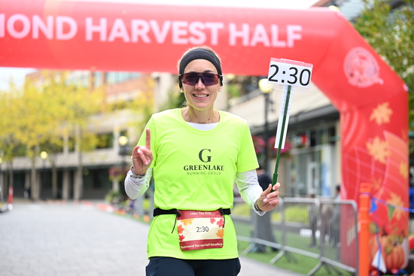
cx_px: 207
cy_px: 138
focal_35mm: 70
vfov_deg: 19.5
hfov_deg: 28.8
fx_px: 805
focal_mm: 70
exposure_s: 1/1600
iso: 640
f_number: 2.8
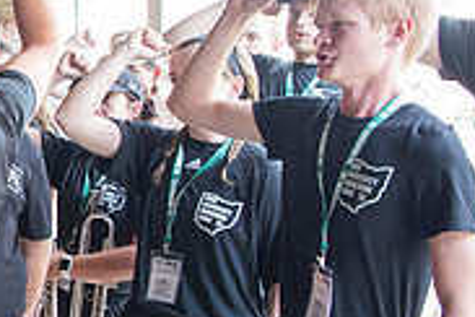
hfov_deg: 21.7
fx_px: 1003
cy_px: 100
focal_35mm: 76
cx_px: -260
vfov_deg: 17.9
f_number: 5
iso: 2500
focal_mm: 24
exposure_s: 1/250
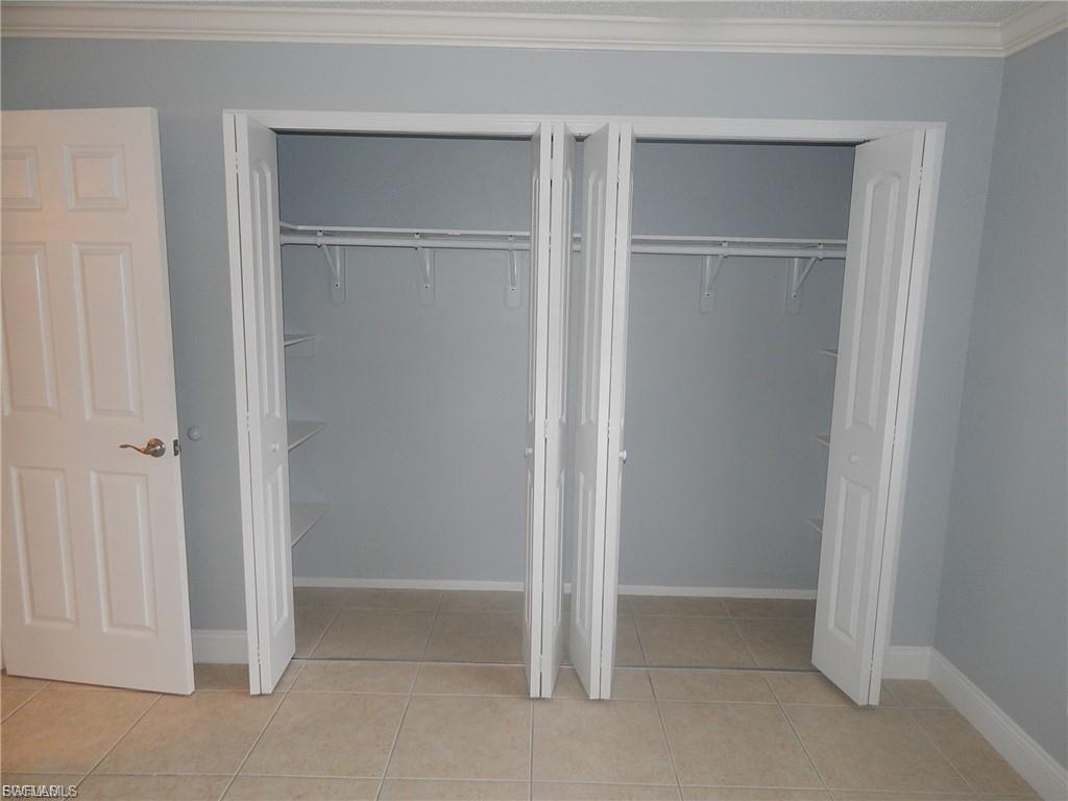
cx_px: 534
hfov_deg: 76.4
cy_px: 400
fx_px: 679
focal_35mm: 22
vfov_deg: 61.1
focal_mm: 4
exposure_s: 1/30
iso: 200
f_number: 3
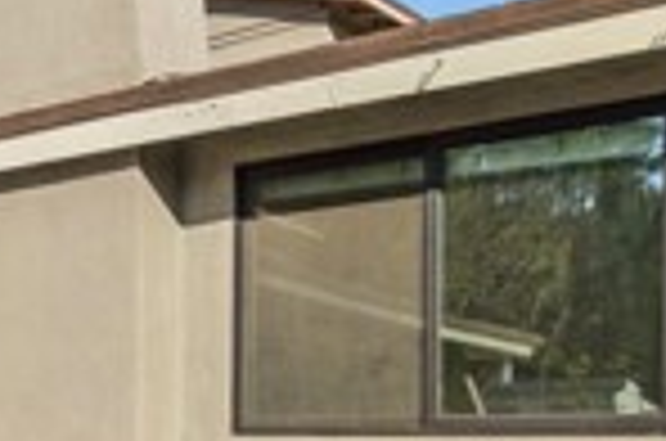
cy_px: 430
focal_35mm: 65
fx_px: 1200
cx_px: 0
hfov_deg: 29.0
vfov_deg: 20.2
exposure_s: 1/1600
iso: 200
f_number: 4
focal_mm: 10
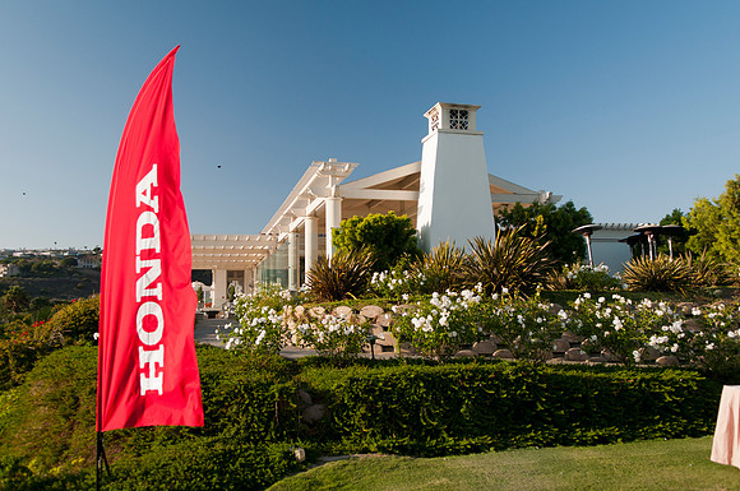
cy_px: 246
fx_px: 616
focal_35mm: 30
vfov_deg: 43.5
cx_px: 370
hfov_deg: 62.0
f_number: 3.2
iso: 200
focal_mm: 20
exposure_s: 1/640
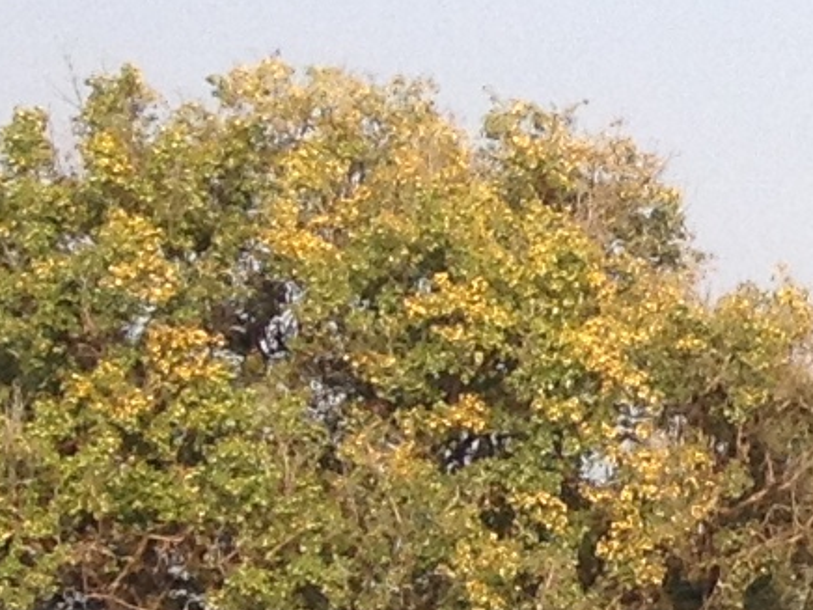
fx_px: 6153
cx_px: 2633
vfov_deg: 5.7
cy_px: 619
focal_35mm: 262
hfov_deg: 6.7
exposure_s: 1/876
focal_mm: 4.28
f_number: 2.4
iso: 50
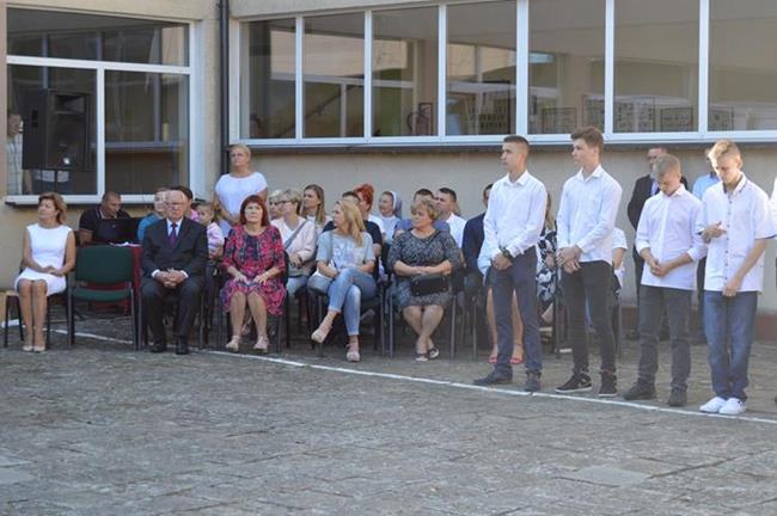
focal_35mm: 82
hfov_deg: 24.6
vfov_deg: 16.5
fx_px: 1779
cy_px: 258
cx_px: 388
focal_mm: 55
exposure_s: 1/500
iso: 1000
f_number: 5.6
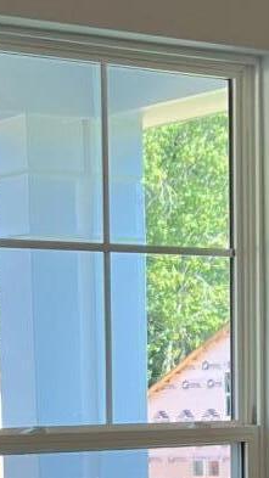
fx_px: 1826
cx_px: 38
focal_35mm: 144
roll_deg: +2.2
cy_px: 652
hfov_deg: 8.4
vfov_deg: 14.2
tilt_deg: -7.1
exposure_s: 1/120
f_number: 1.5
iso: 50
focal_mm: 5.7
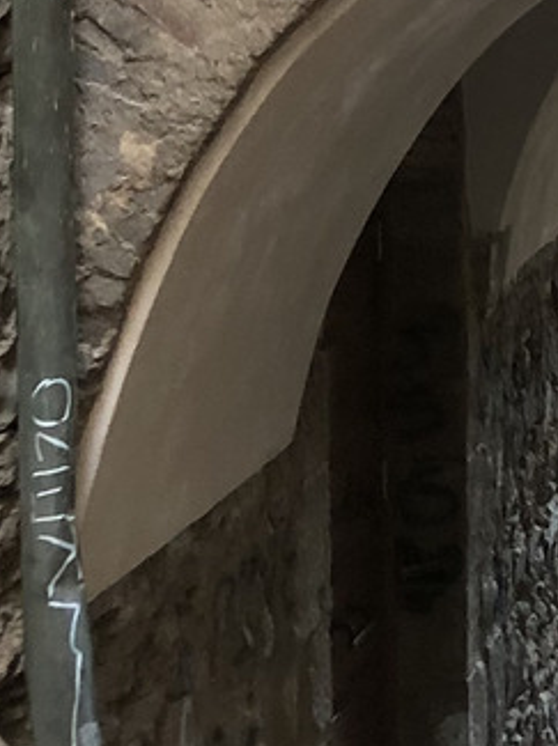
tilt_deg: -2.1
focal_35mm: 138
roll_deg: +1.0
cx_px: 902
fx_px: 2972
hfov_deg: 10.3
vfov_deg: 14.2
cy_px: 94
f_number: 1.8
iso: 40
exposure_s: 1/30
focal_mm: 4
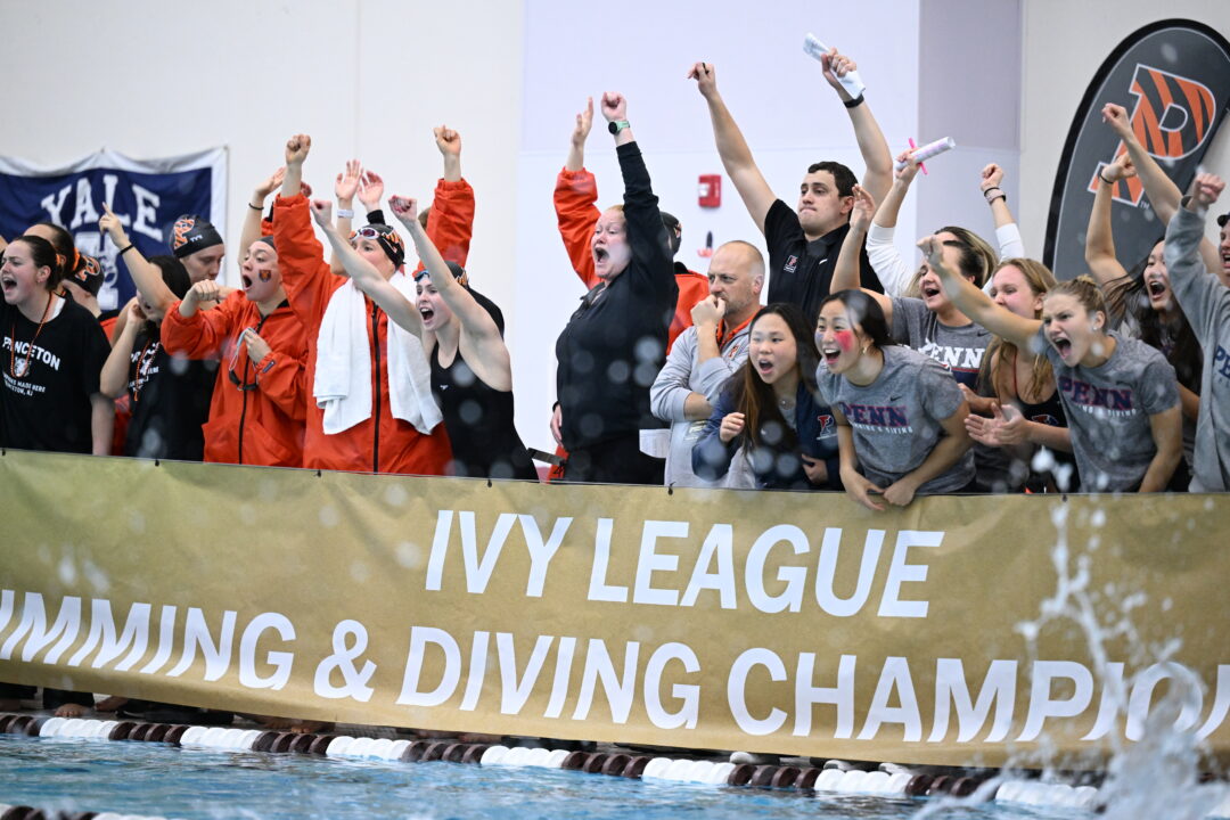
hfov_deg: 12.8
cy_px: 410
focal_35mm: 160
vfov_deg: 8.6
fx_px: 5466
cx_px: 615
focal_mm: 160
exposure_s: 1/1600
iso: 5000
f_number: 2.8
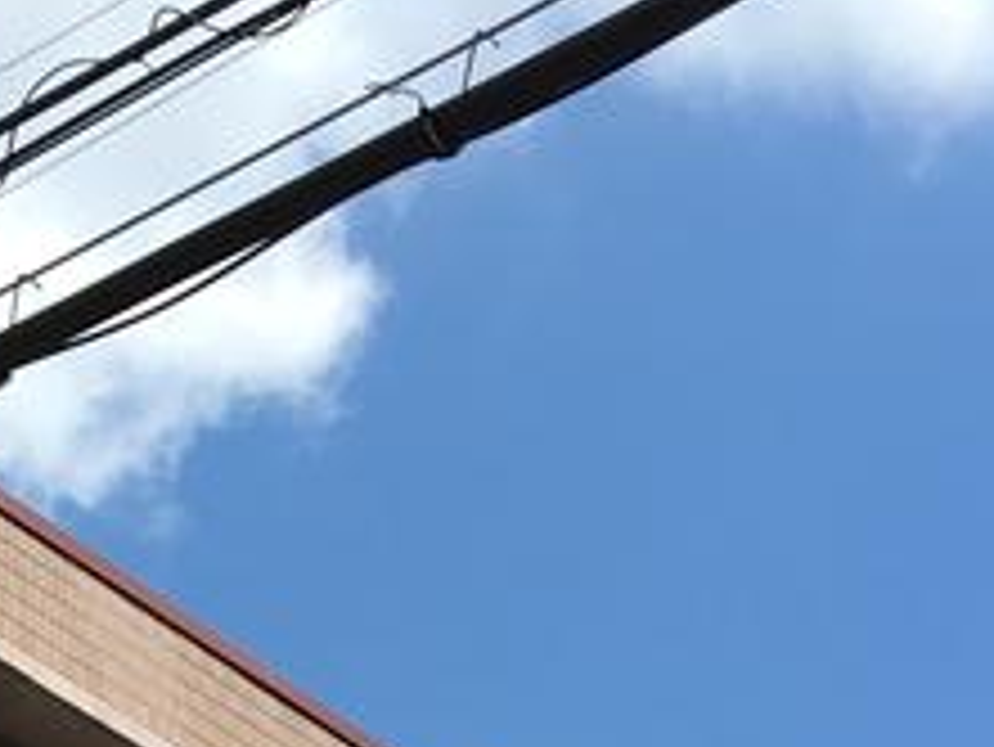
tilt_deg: +19.4
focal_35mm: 140
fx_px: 4022
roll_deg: +1.0
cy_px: 1670
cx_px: -187
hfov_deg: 13.7
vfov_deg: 9.6
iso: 25
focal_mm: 4.15
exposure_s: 1/1241
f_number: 2.2
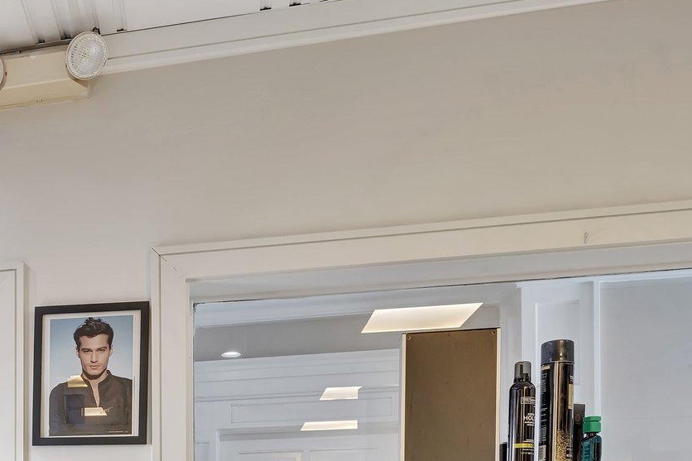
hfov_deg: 33.4
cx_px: -84
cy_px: 560
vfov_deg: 23.9
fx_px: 984
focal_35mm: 51
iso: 400
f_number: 8
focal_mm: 20.9
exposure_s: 1/4
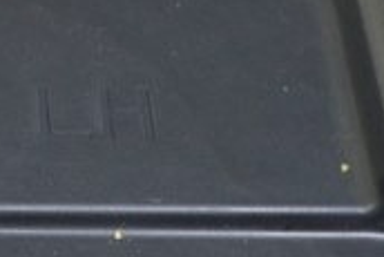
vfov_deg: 7.0
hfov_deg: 10.3
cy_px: 285
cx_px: -71
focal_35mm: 196
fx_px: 2092
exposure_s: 1/20
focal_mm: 22
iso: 400
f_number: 5.6
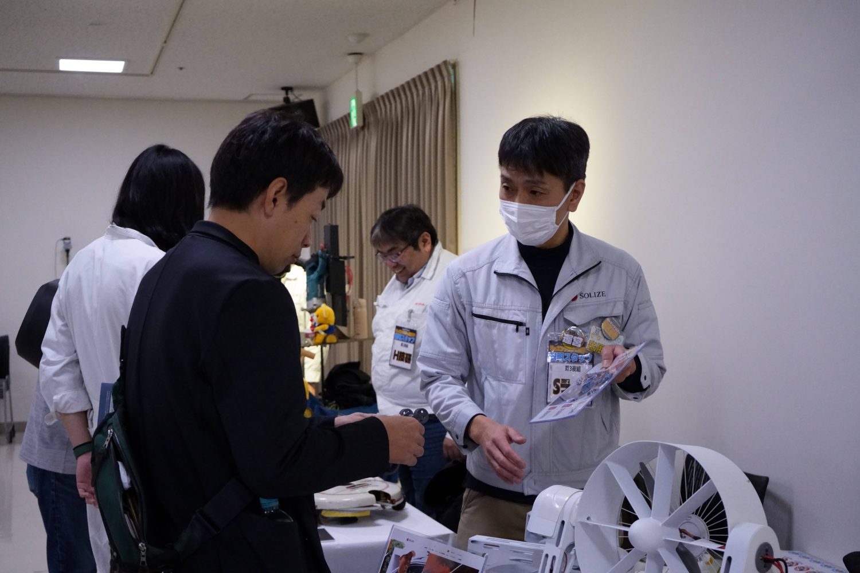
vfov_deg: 29.9
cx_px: 430
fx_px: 1075
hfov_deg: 43.6
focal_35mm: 45
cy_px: 286
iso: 10000
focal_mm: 45
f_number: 5
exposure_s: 1/640
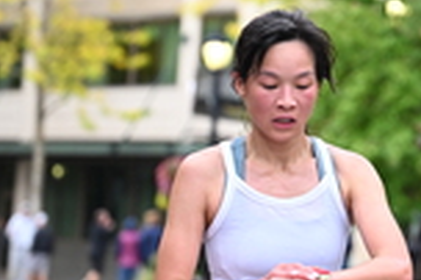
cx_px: 406
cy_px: 119
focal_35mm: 282
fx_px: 3294
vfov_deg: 4.9
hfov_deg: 7.3
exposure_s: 1/1600
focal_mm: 78
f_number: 2.8
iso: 1000
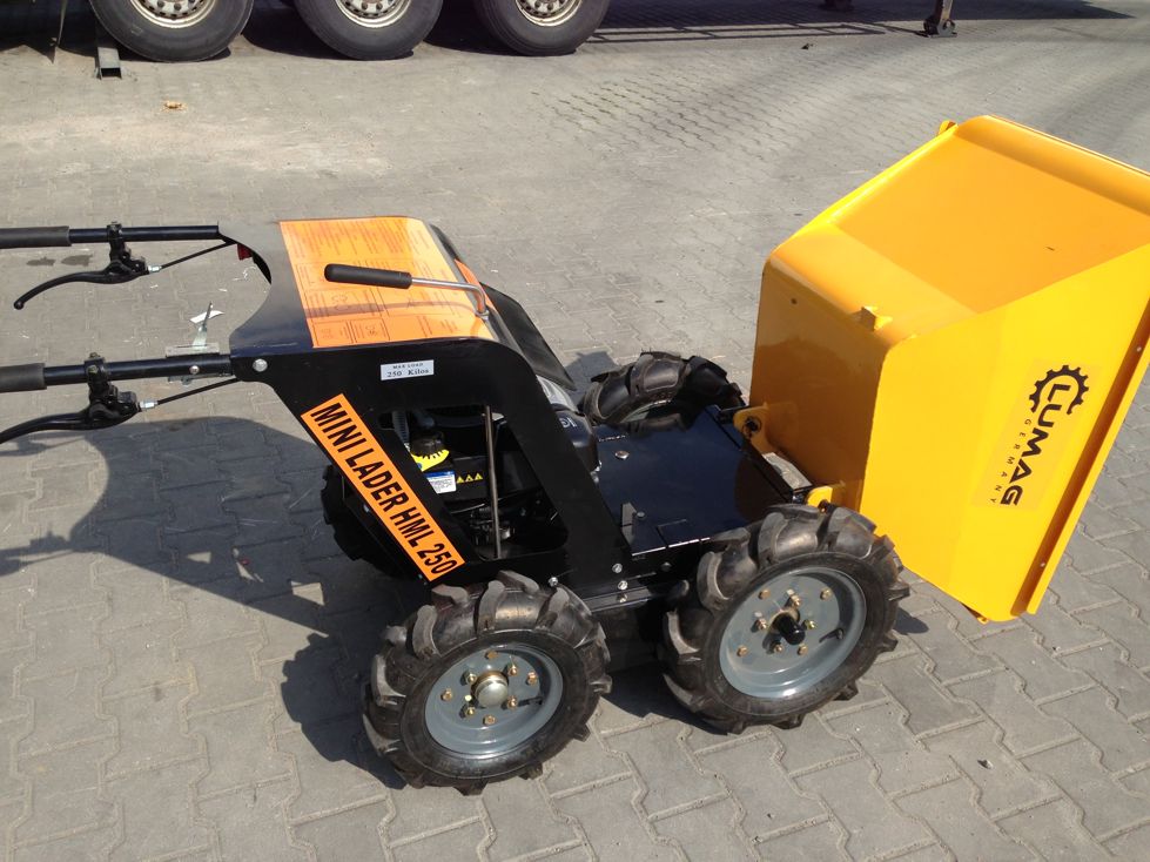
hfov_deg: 55.4
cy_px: 431
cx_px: 575
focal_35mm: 33
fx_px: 1096
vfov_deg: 42.9
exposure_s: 1/1261
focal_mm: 4.13
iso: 50
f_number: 2.4
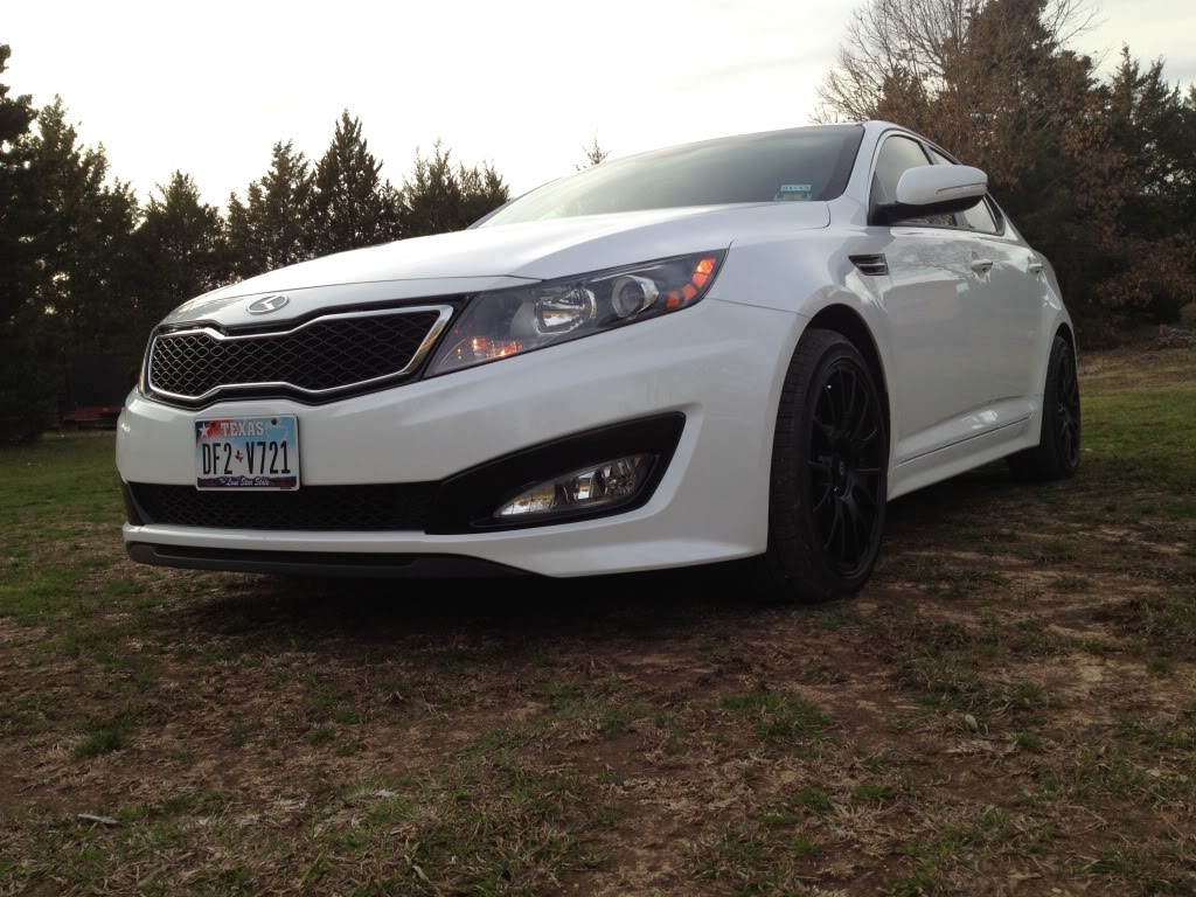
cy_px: 448
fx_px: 1209
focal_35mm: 35
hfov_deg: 52.6
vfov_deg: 40.7
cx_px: 598
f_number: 2.4
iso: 64
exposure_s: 1/310
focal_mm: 4.3
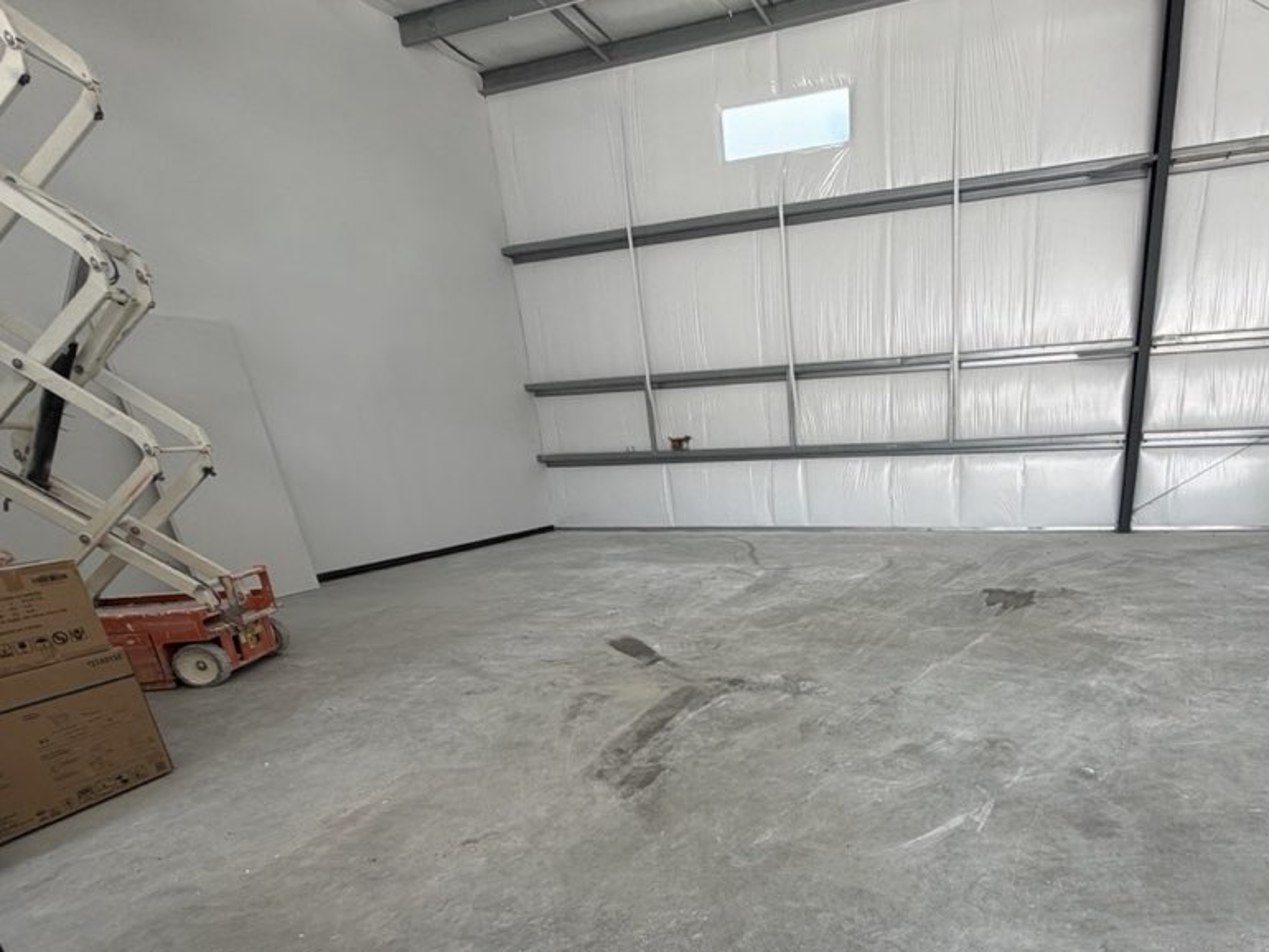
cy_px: 678
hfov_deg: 79.5
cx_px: 827
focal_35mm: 20
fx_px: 733
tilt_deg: -19.1
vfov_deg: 63.3
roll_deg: +4.2
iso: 64
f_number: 2.2
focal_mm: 2.22
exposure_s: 1/121
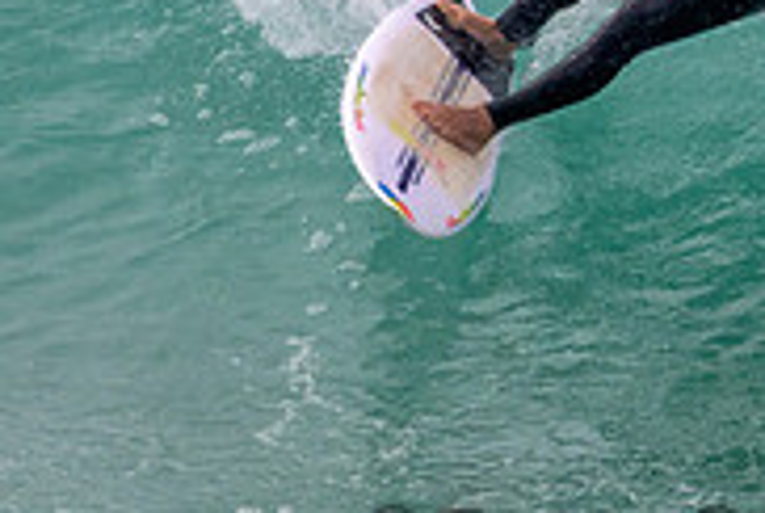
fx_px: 54190
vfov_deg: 0.5
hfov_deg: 0.8
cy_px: -153
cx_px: 681
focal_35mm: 2546
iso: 1400
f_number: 11
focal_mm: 800
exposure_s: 1/2000
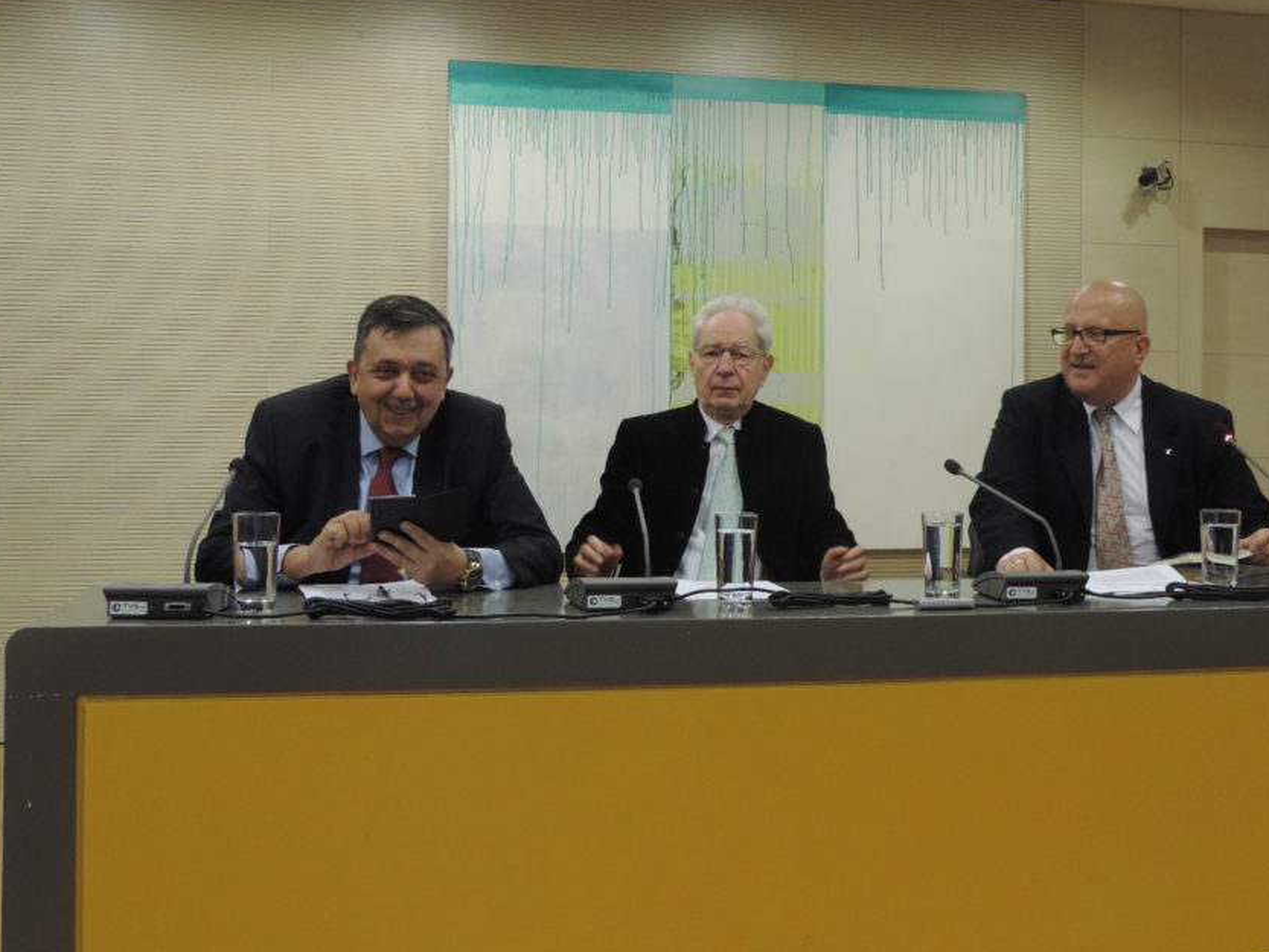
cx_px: 763
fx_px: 1577
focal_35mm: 43
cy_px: 398
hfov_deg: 43.6
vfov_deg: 33.5
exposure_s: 1/40
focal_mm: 6.2
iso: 400
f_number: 3.3
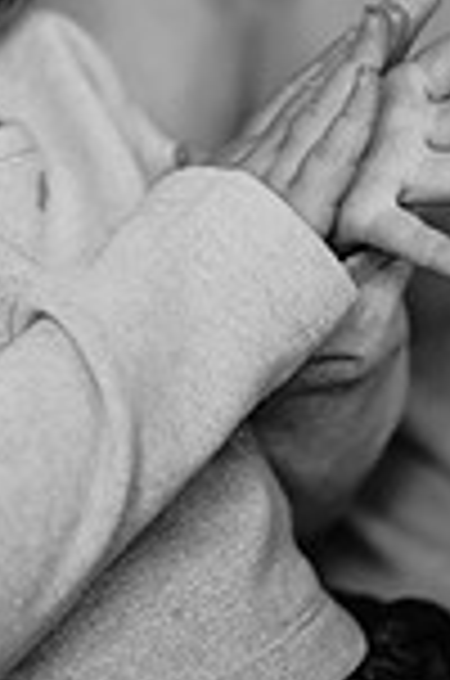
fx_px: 4784
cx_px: -43
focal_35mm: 254
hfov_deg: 5.4
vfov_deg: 8.1
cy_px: 68
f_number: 1.8
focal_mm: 85
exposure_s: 1/160
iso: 180
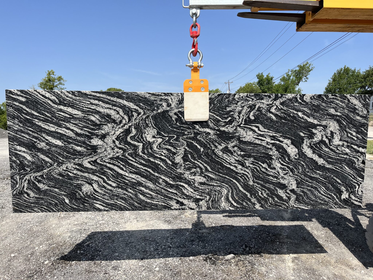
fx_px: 280
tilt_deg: -4.4
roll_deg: +0.7
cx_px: 186
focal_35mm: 26
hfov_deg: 67.3
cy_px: 140
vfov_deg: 53.1
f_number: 1.6
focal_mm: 5.1
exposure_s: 1/3215
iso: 50
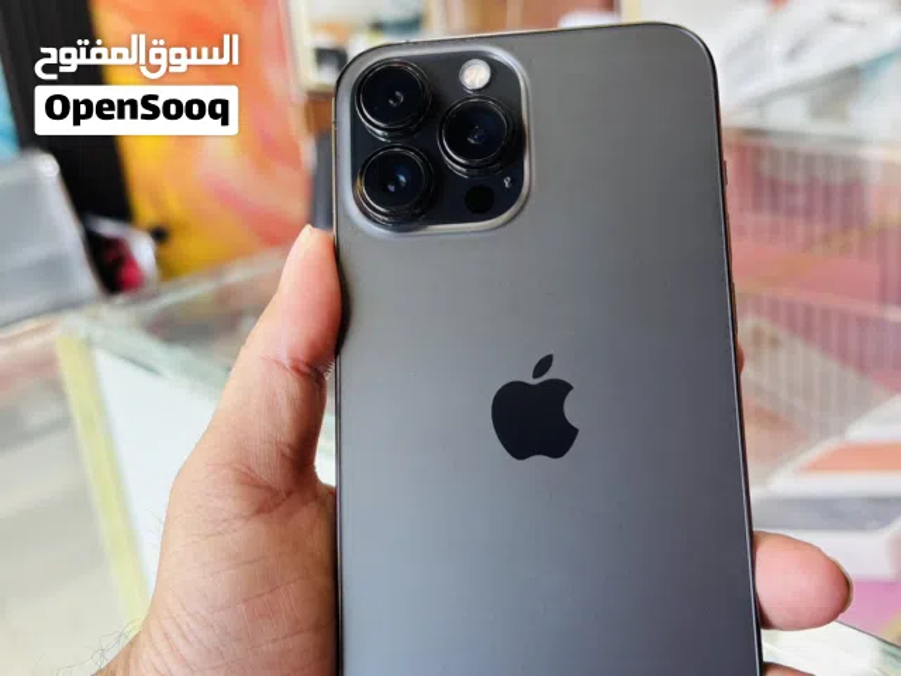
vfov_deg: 53.1
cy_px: 338
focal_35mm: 26
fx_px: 677
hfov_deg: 67.3
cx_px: 450
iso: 50
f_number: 1.6
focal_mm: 5.96
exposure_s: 1/100
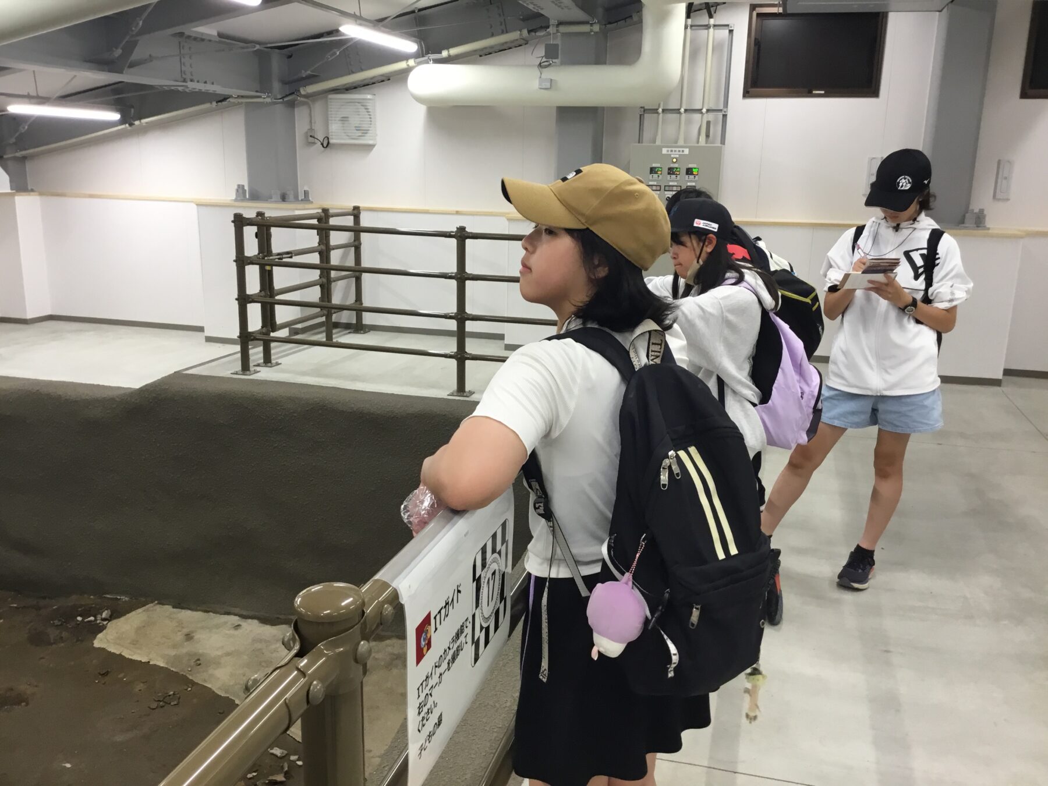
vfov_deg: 45.4
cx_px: 524
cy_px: 393
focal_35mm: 31
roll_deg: -0.6
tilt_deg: -13.4
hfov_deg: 58.4
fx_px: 939
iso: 50
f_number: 2.4
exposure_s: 1/30
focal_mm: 3.3
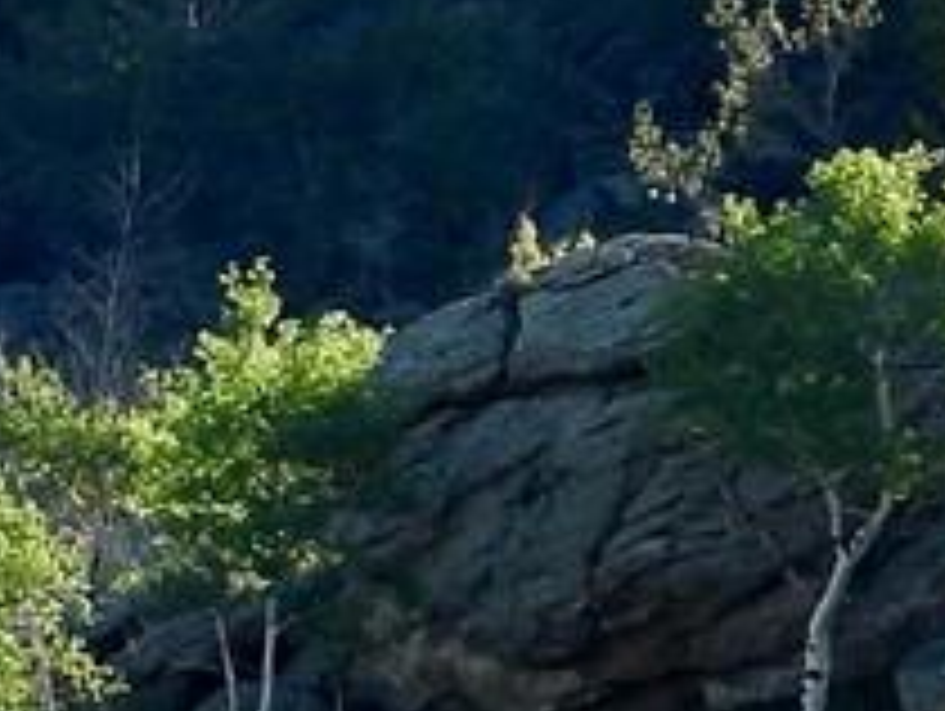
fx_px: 20197
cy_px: 351
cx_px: -792
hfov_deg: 2.7
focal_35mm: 739
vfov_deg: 2.0
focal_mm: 17.5
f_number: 3.5
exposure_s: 1/250
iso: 100
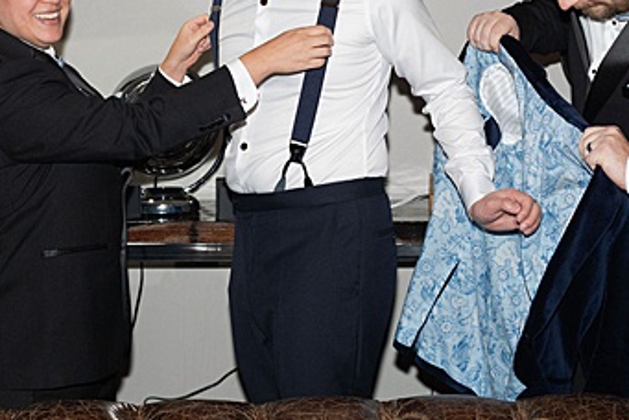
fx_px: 1399
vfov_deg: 16.7
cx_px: 328
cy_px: -22
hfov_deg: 25.3
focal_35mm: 80
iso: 800
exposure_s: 1/250
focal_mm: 35
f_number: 2.8
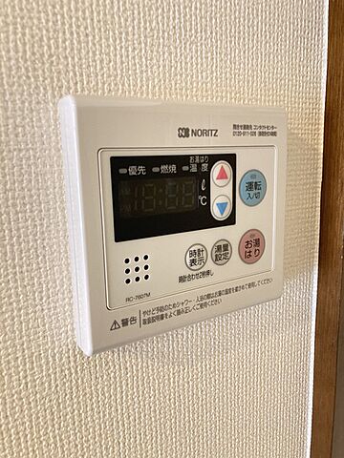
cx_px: 172
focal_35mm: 28
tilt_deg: -9.6
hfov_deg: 49.7
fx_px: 371
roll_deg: +1.0
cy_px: 229
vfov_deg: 63.4
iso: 400
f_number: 1.8
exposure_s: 1/25
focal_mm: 3.99
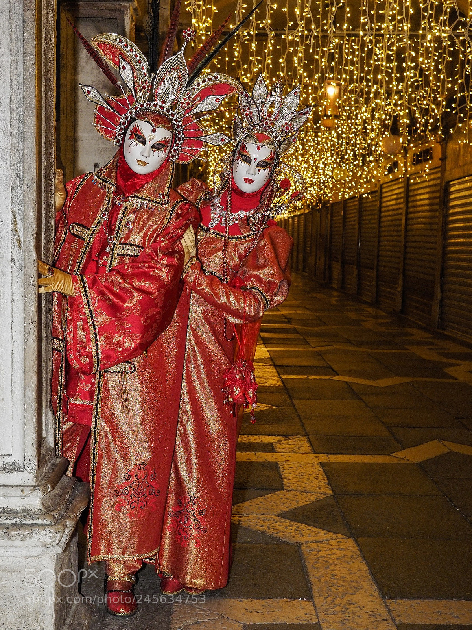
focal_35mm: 50
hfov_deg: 29.1
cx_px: 236
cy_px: 315
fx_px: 909
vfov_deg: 38.2
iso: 1250
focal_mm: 25
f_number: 4
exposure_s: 1/100
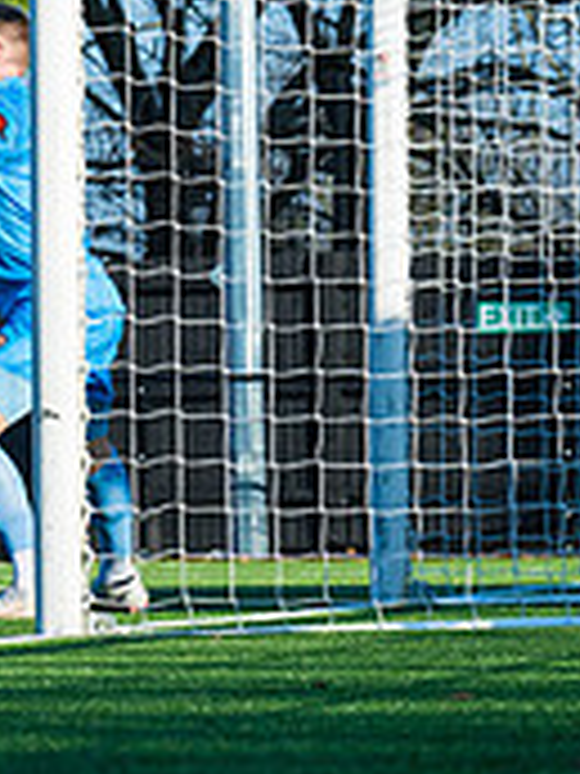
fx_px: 10254
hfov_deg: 3.2
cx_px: -212
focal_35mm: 459
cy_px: 175
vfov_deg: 4.3
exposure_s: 1/1600
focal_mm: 135
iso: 800
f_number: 8
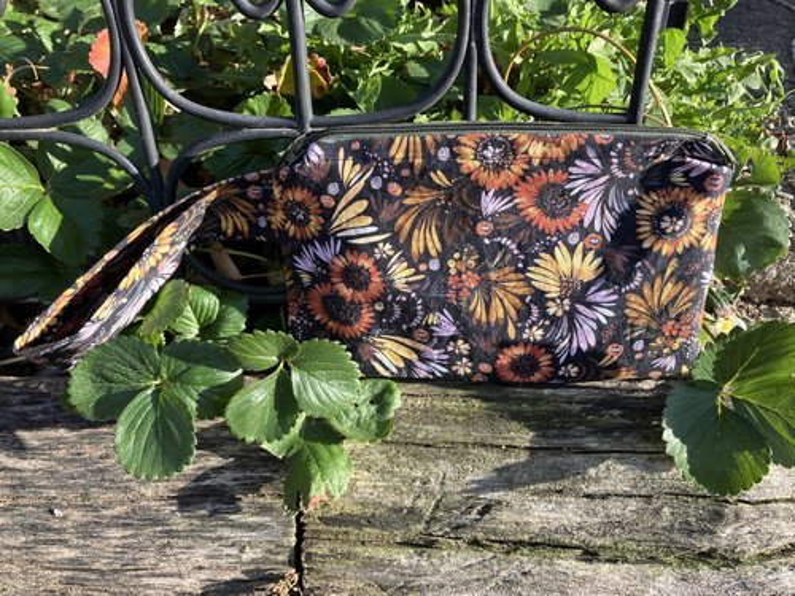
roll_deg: -0.4
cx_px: 398
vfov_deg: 49.7
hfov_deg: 63.4
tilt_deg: -34.2
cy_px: 298
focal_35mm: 28
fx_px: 643
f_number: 1.8
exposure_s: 1/398
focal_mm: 3.99
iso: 32
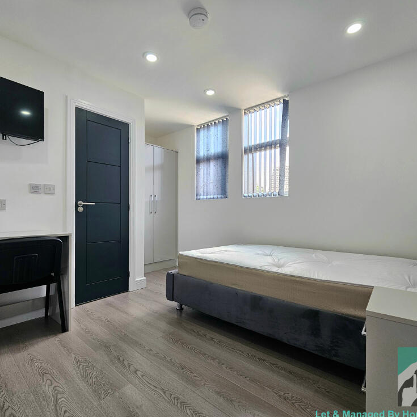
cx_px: 200
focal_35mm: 16
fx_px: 218
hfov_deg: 87.4
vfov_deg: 87.4
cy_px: 212
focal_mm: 2.2
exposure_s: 1/50.3
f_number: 2.2
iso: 64
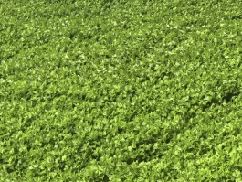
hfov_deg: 12.8
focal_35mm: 154
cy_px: 132
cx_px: 189
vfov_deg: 9.6
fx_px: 1077
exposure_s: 1/139
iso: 50
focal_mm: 5.75
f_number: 2
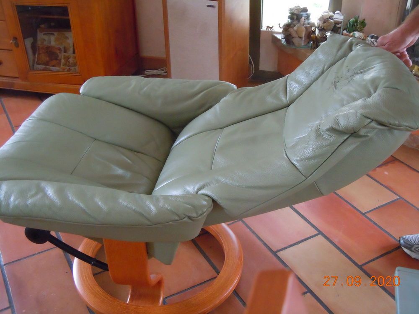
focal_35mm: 39
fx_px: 472
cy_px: 157
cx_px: 210
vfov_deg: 36.8
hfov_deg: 47.9
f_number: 3.7
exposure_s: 1/20
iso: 800
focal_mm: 7.1
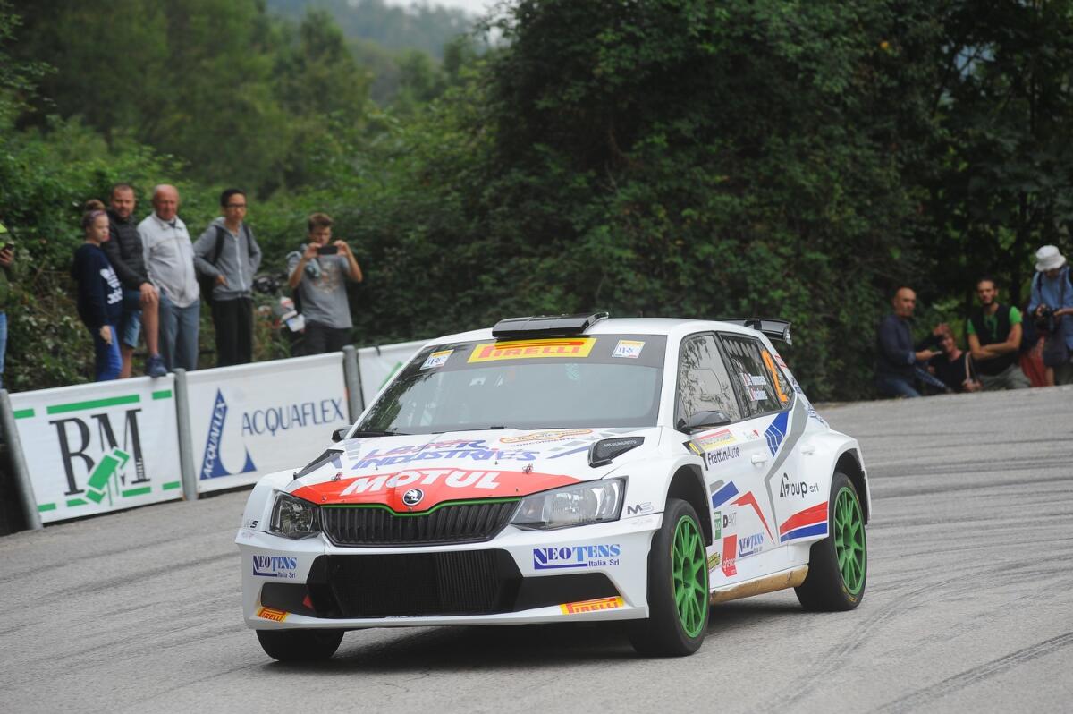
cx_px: 536
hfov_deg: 14.2
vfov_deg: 9.4
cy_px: 357
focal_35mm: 145
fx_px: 4318
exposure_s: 1/640
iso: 400
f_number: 5.6
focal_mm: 145
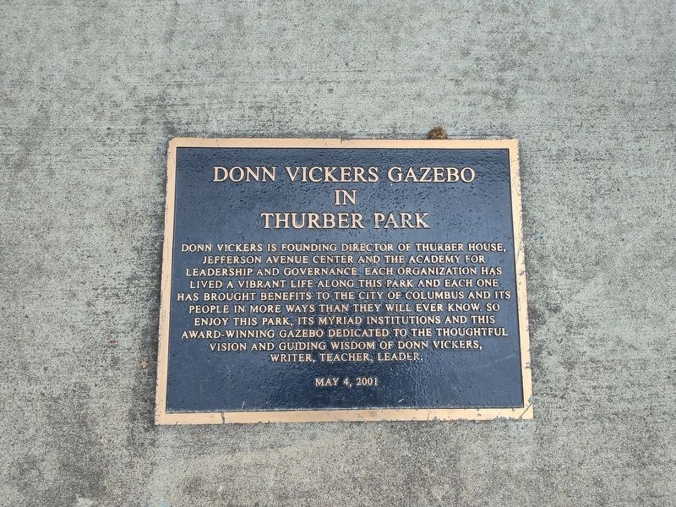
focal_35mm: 23
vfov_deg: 58.9
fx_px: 449
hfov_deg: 73.9
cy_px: 254
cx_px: 338
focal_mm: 5.56
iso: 100
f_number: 1.8
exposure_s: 1/276
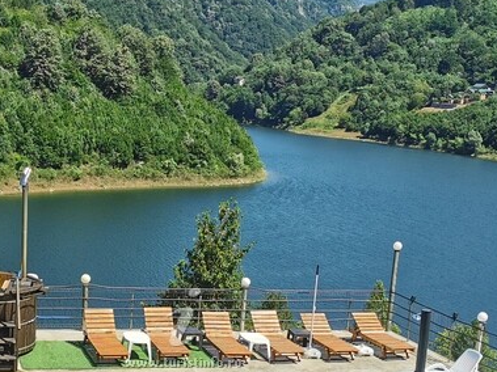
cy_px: 320
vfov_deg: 19.8
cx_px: 177
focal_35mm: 73
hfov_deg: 26.6
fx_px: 1048
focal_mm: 5.56
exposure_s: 1/4587
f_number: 1.6
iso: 50
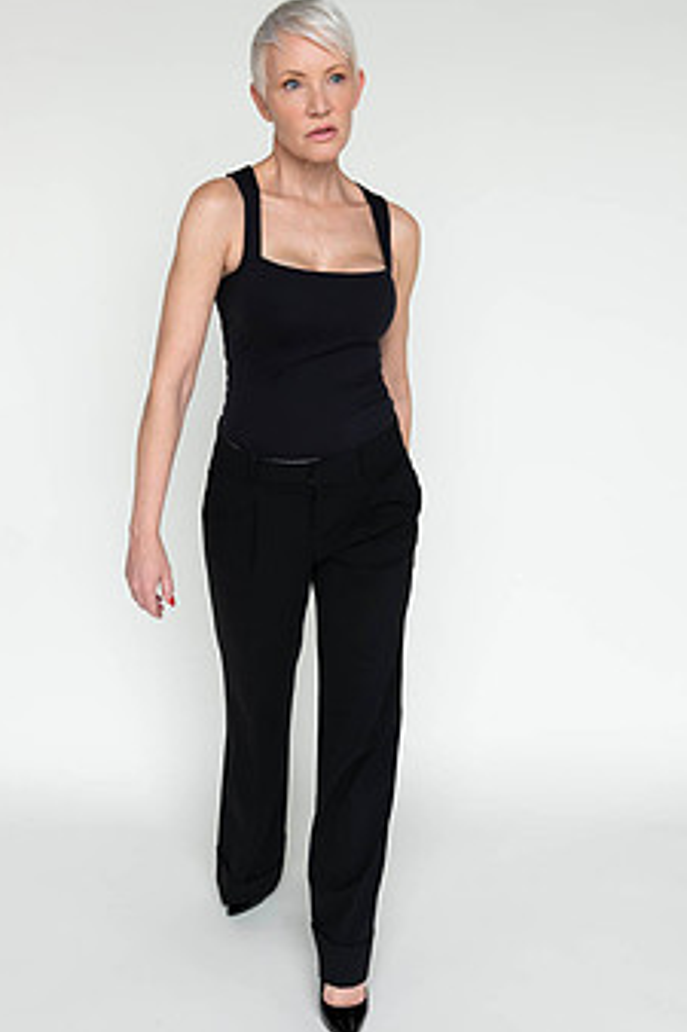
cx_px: 296
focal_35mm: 40
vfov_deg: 48.4
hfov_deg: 33.3
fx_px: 1146
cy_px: 553
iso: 640
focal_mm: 30
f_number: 6.3
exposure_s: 1/125
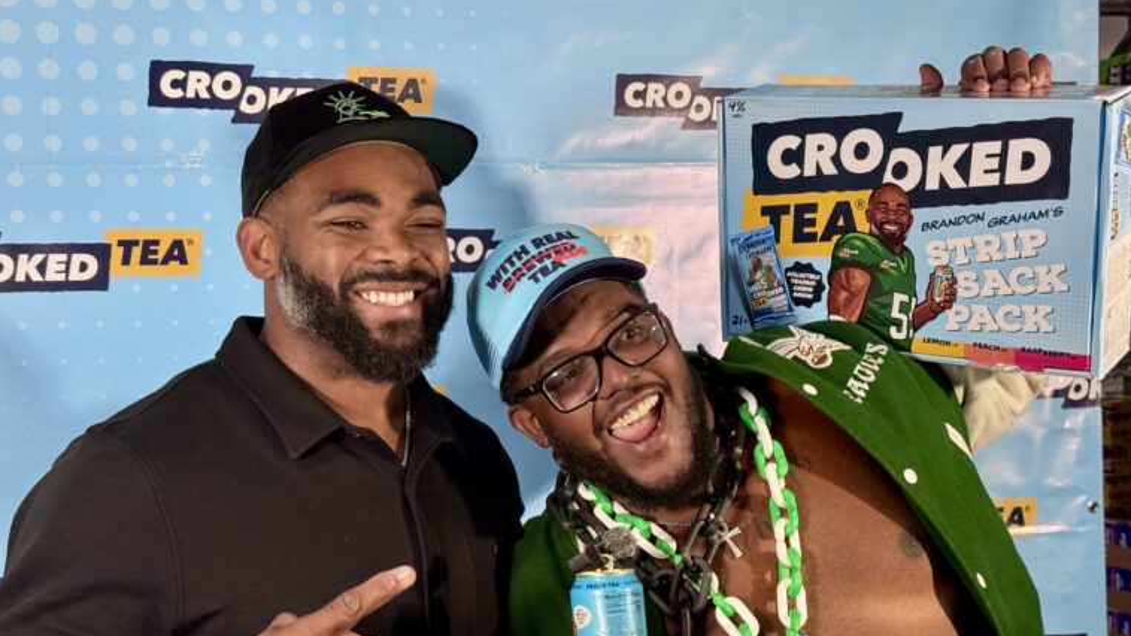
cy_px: 402
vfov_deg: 22.6
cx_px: 571
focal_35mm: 53
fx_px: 1589
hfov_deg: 39.2
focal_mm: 6.76
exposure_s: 1/40
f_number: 1.78
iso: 320
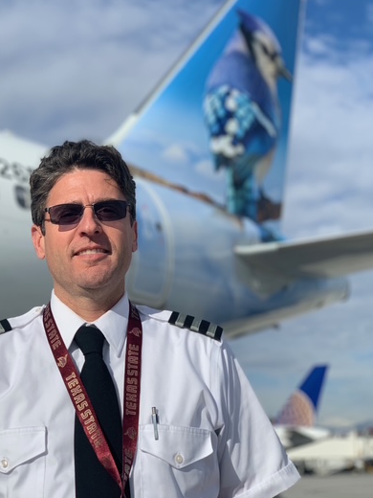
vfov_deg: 30.2
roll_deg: +0.6
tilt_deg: +15.9
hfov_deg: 22.9
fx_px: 919
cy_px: 206
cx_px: 164
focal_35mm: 64
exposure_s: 1/1776
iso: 16
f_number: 2.4
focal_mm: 6
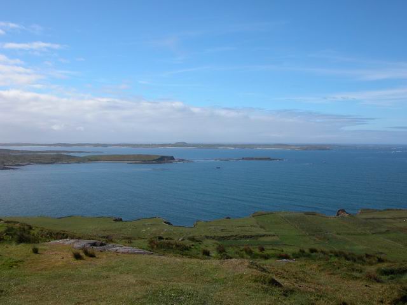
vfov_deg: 40.7
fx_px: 412
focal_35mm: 35
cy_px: 152
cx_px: 204
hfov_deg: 52.6
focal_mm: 8.9
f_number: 7.1
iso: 100
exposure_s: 1/354
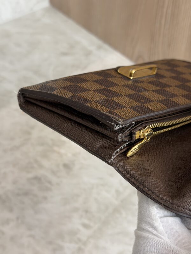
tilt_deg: -47.2
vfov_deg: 39.7
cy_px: 127
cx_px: 96
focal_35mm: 48
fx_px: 353
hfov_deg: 30.3
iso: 64
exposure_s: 1/60
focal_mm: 6.76
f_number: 1.78
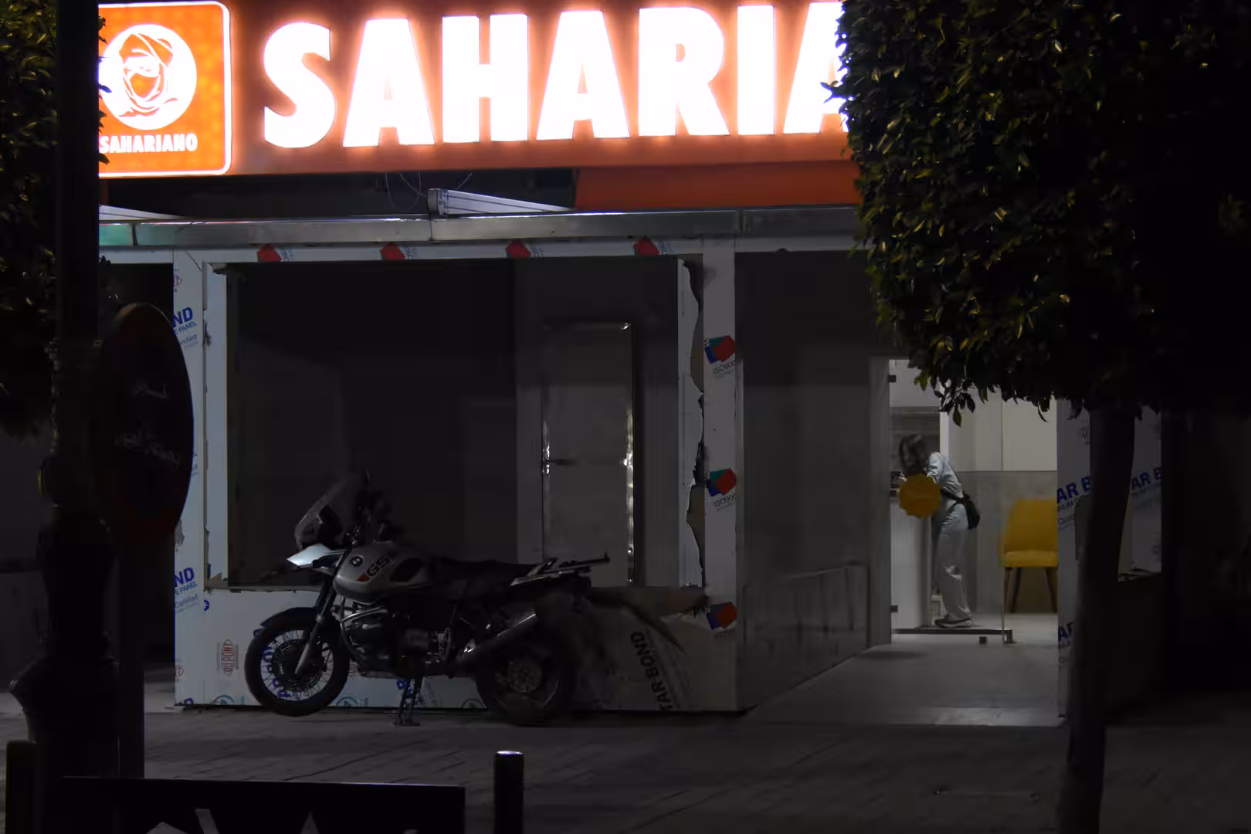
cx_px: 626
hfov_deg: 18.9
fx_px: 3753
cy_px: 417
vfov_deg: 12.7
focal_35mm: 108
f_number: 5.6
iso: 4000
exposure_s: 1/125
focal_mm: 72
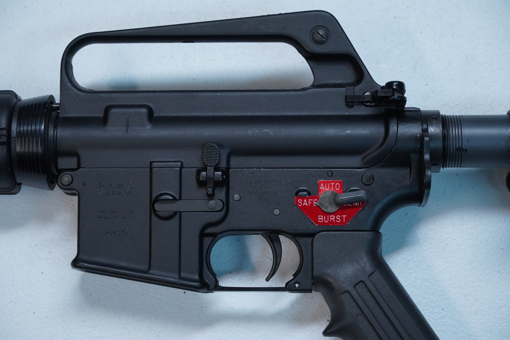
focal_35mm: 96
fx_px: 1361
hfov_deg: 21.2
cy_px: 170
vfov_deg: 14.3
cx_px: 255
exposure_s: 1/125
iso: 2000
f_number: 5.6
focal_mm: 64
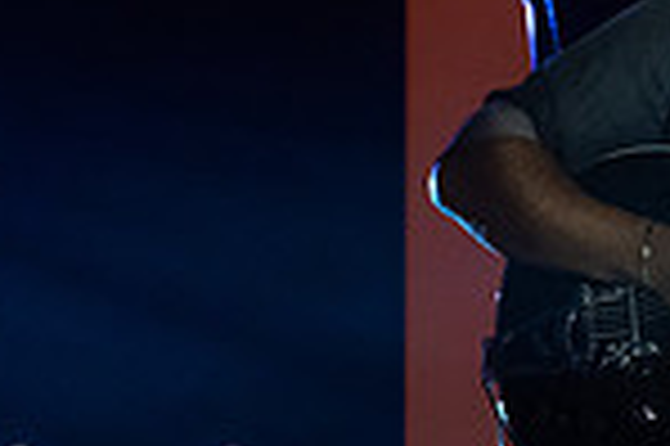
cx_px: 1165
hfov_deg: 7.4
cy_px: 349
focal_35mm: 273
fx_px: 5075
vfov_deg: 5.0
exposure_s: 1/500
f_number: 4
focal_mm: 70
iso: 5000
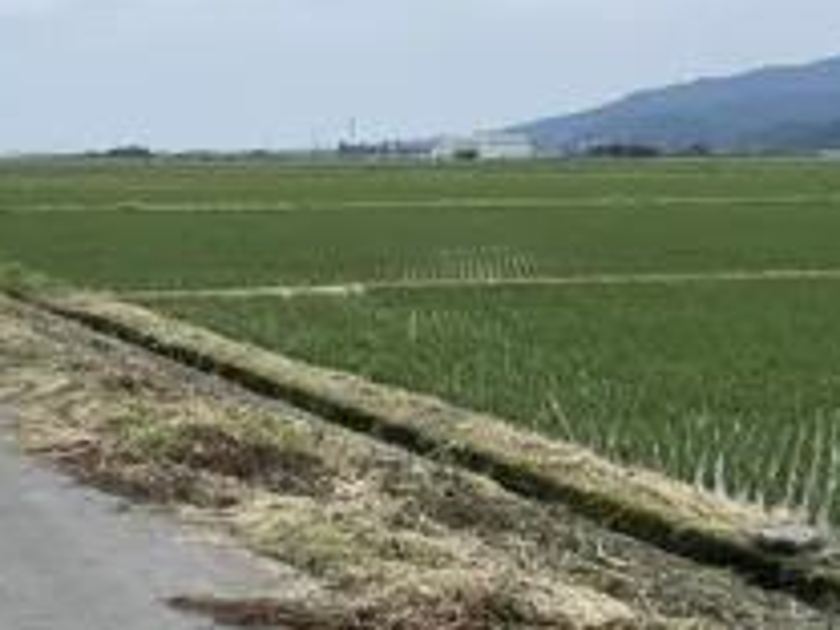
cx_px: 20
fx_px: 1456
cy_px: 392
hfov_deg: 30.2
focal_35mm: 60
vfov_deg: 24.4
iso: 32
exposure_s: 1/3125
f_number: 1.6
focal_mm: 4.2
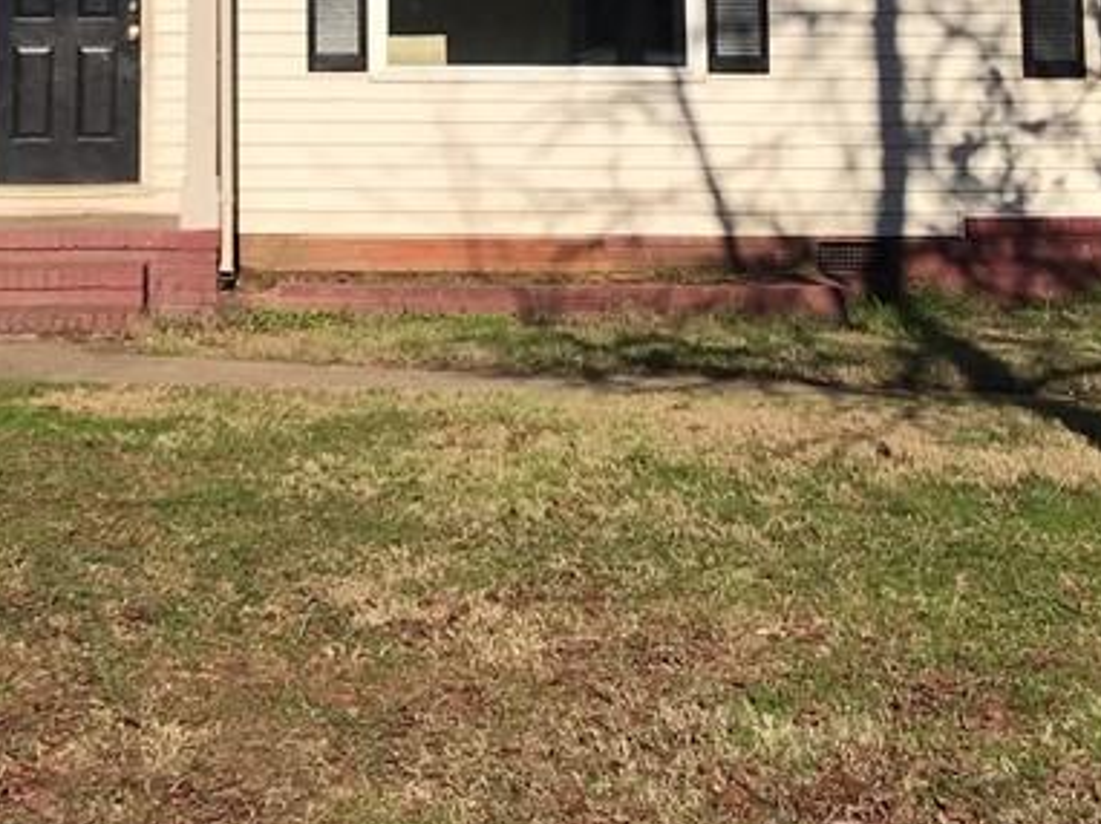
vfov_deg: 18.5
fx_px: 2384
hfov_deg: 25.8
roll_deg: +0.2
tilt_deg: +6.8
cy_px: -194
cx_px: 353
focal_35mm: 75
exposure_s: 1/4367
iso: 20
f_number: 1.8
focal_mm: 3.99
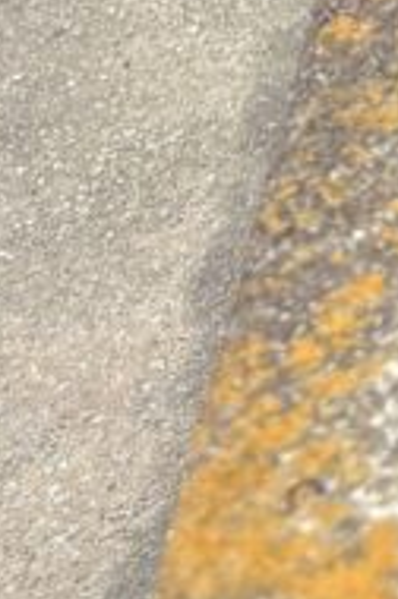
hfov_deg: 7.8
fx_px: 2430
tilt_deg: -14.3
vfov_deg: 12.6
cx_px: 1292
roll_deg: +3.2
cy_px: -555
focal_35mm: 146
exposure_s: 1/1901
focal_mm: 5.96
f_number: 1.6
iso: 50
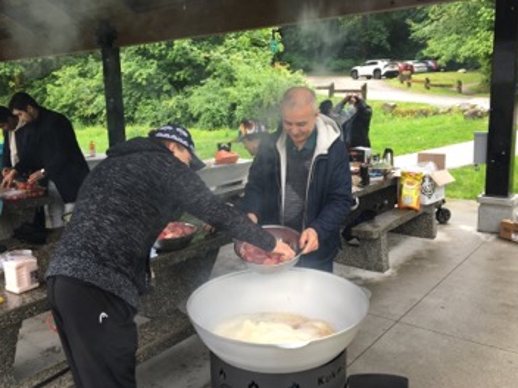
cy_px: 179
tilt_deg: -8.2
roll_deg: +1.0
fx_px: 494
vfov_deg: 42.9
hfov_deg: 55.4
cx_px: 262
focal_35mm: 33
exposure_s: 1/60
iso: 32
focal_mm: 4.15
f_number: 2.2
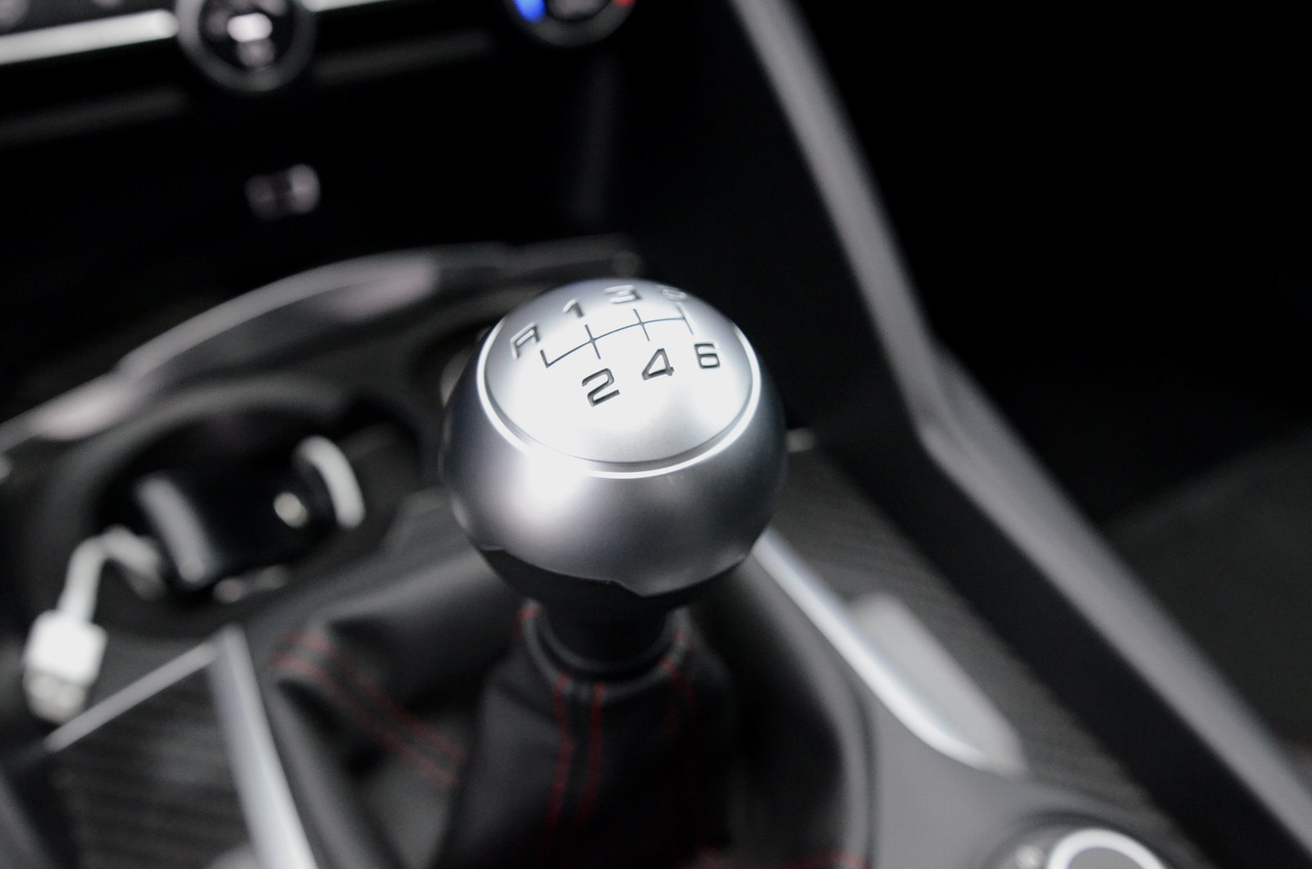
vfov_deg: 39.8
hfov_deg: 57.3
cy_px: 434
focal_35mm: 33
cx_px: 656
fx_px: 1200
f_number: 3.2
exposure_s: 1/50
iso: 3200
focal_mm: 22
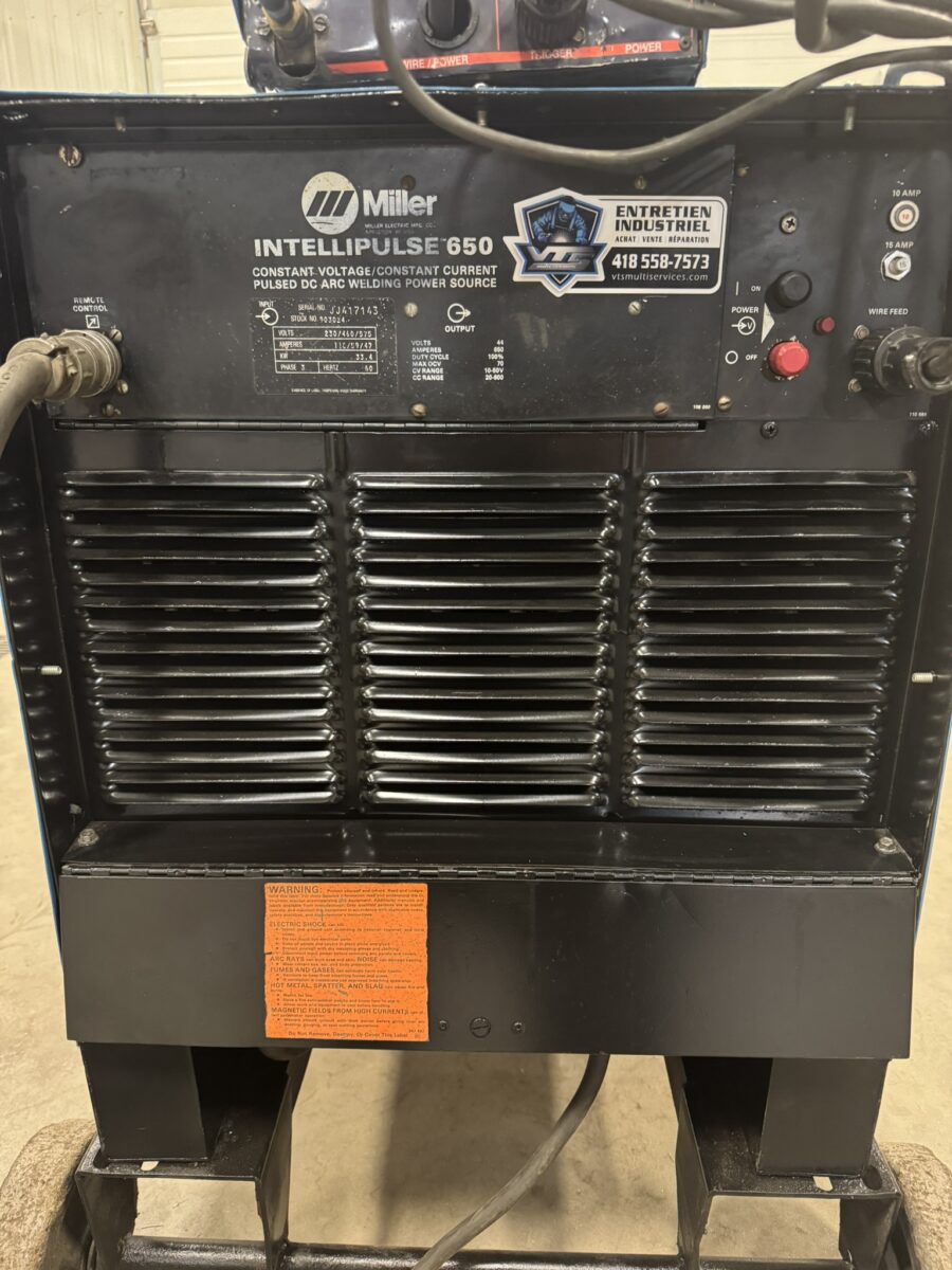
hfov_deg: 56.8
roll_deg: +0.3
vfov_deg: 71.6
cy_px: 635
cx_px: 476
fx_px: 880
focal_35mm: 24
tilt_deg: -17.9
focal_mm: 6.76
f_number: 1.78
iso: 800
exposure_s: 1/60
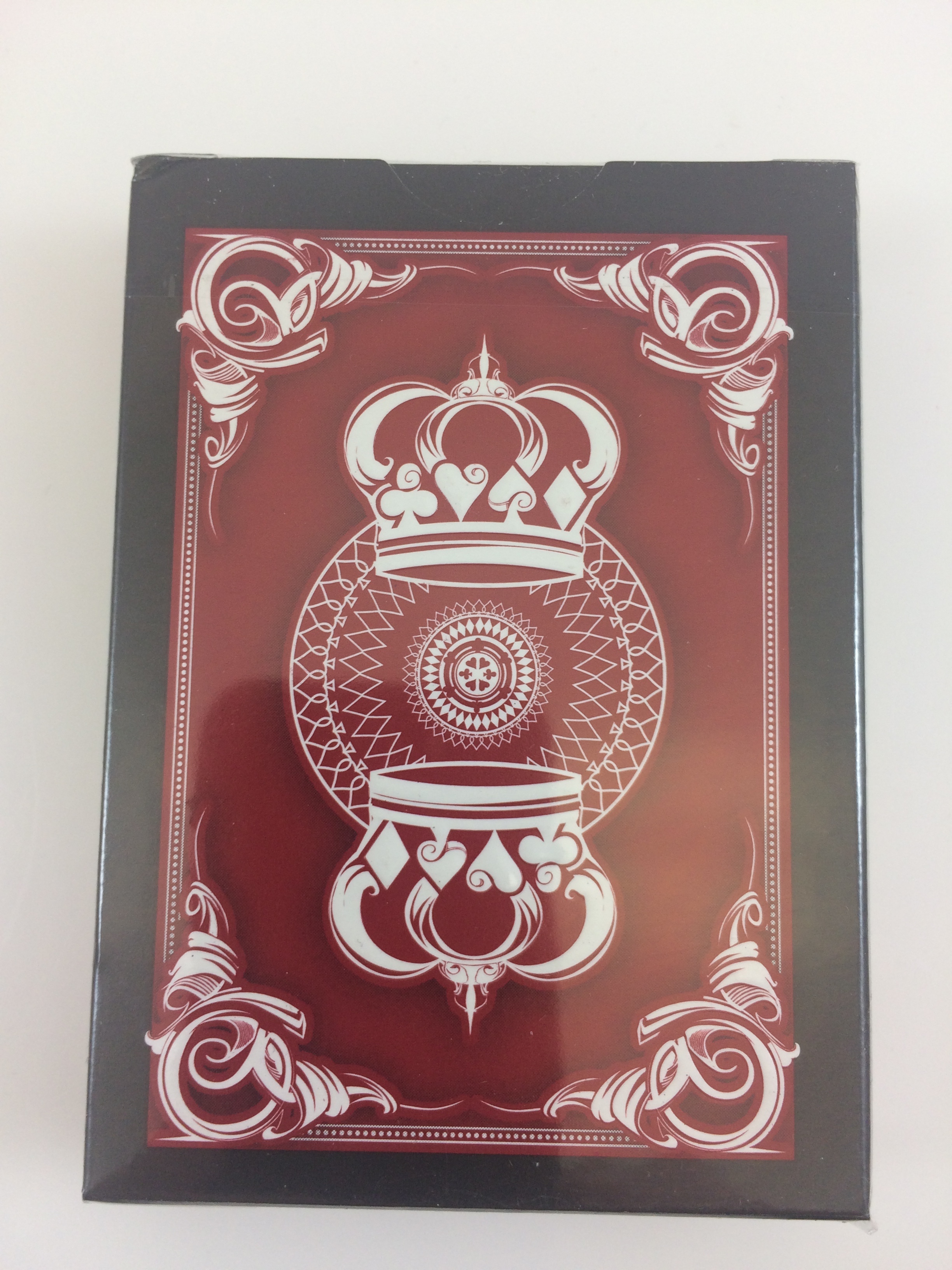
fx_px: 1063
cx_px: 476
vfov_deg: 61.7
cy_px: 635
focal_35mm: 29
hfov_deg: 48.2
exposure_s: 1/120
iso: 50
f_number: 2.2
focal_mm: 4.15
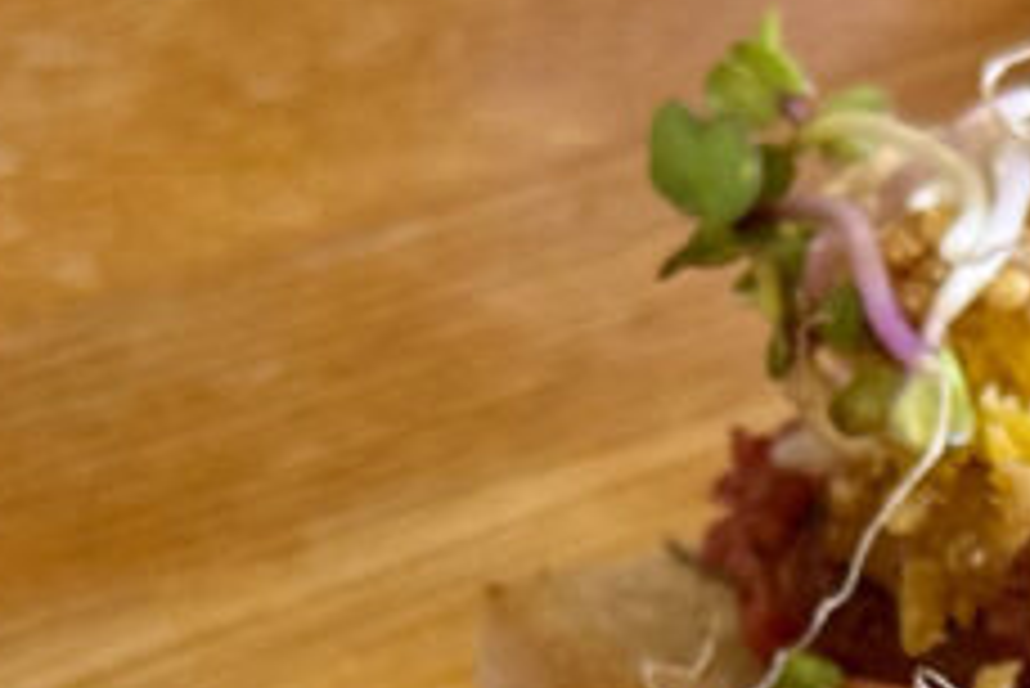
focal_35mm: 223
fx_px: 6384
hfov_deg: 9.1
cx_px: 1156
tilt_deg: -34.5
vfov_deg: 6.1
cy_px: 1151
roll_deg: -2.2
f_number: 1.78
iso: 125
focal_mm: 6.76
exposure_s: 1/50
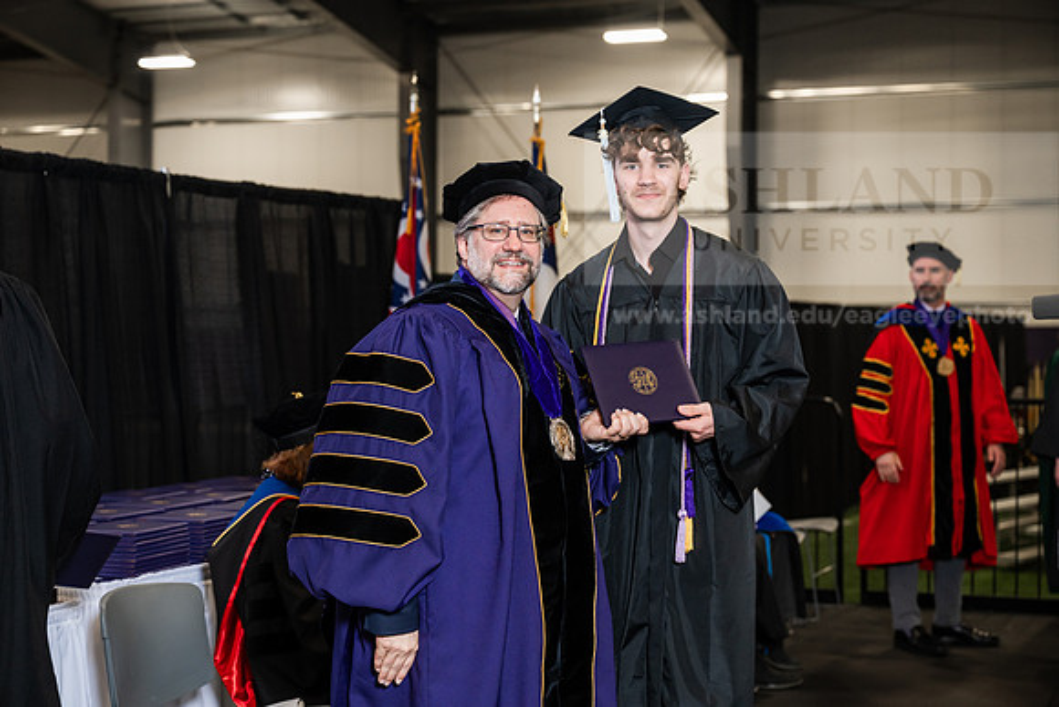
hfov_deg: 31.0
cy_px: 354
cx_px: 530
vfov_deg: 20.9
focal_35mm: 65
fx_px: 1912
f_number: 4
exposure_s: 1/200
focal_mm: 65
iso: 1250
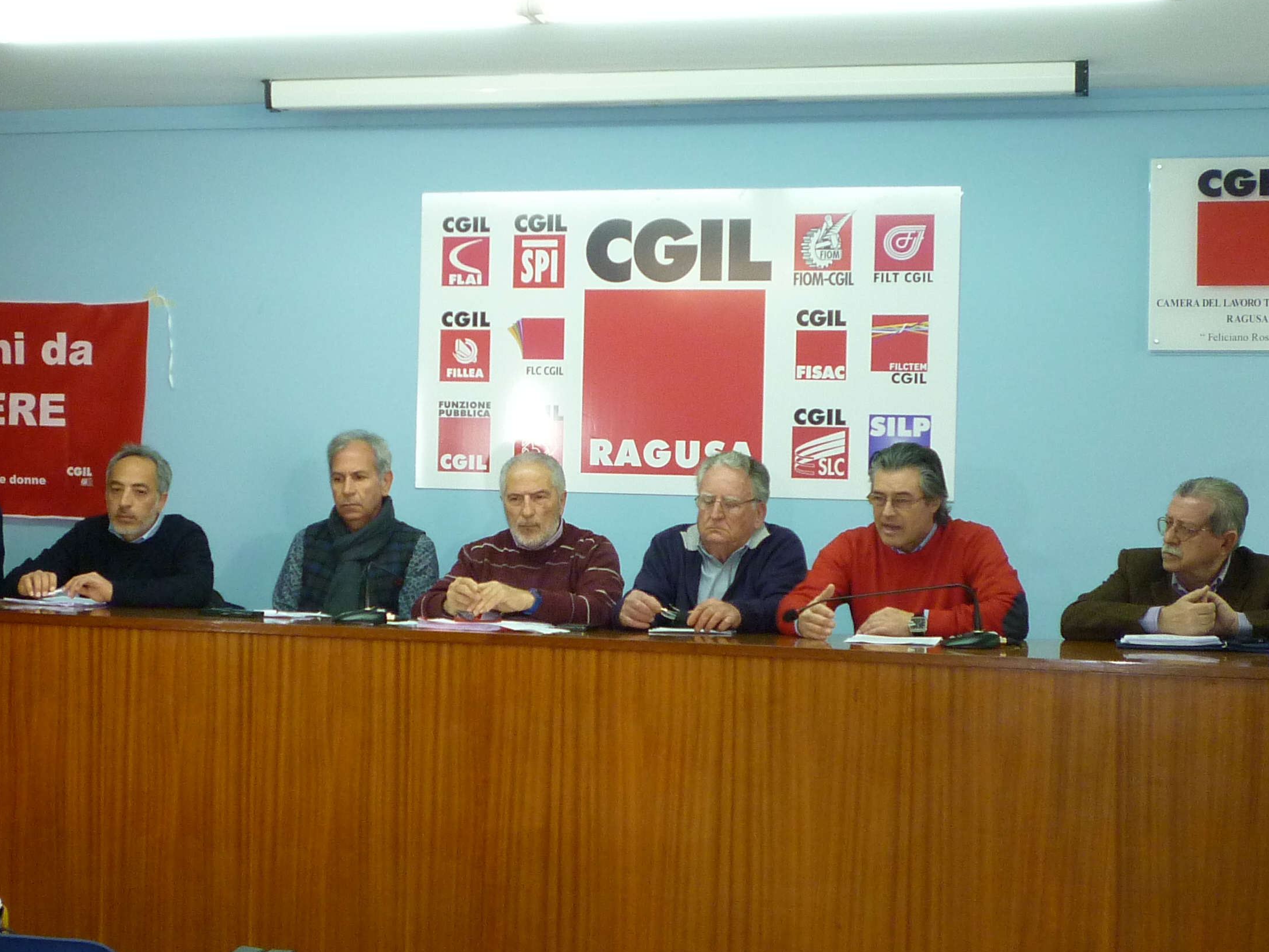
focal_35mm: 55
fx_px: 2016
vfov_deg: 26.6
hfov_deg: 34.9
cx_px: 545
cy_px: 494
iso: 200
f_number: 3.3
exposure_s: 1/30
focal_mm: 5.3
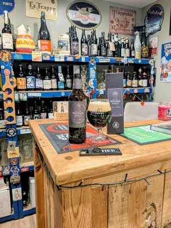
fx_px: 158
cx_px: 86
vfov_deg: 71.5
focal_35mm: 24
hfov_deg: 56.9
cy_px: 114
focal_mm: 6.9
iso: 453
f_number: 1.68
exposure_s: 1/63.4
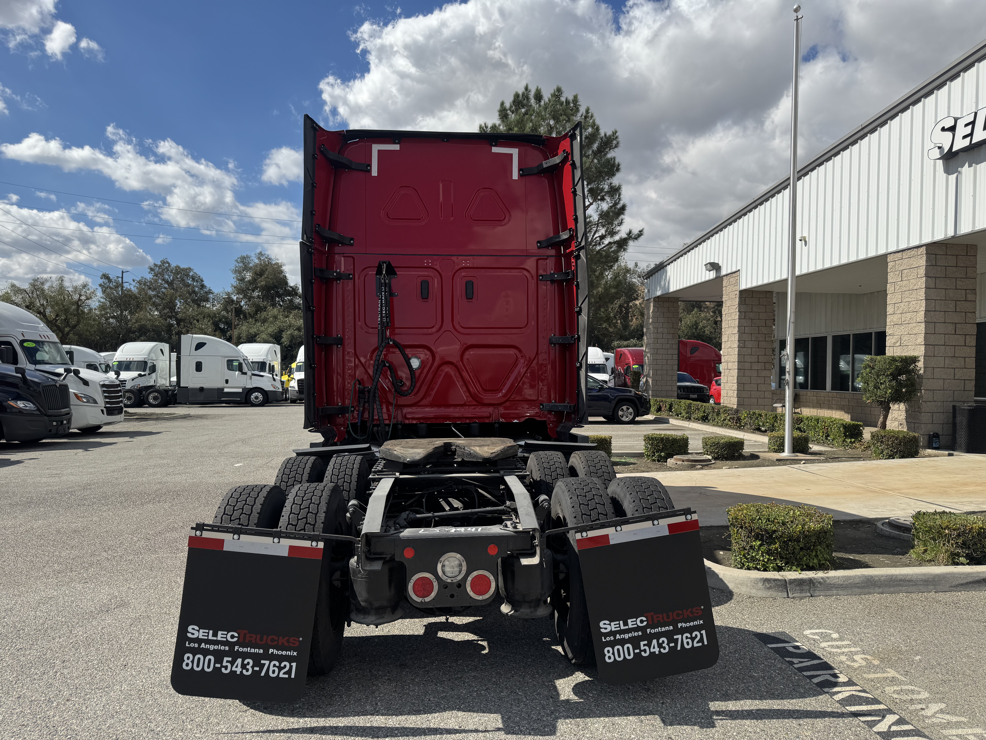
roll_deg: -0.5
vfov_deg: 56.8
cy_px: 370
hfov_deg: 71.6
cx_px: 493
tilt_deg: -0.2
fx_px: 684
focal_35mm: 24
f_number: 1.78
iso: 80
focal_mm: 6.76
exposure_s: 1/5814
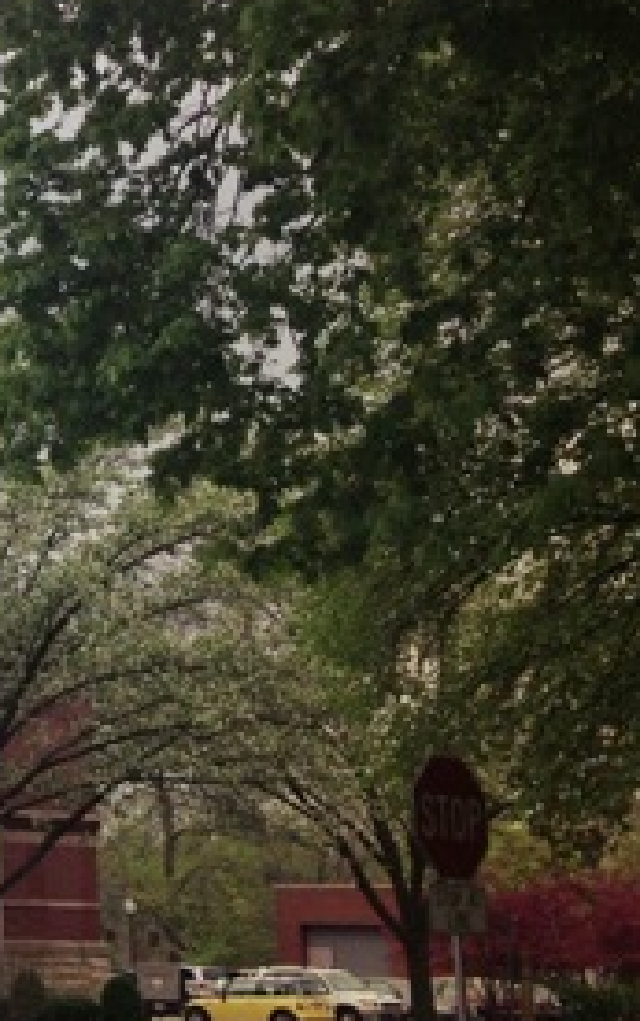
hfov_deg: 13.8
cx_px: -470
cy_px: 477
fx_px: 2395
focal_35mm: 86
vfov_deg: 24.1
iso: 50
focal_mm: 4.28
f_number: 2.4
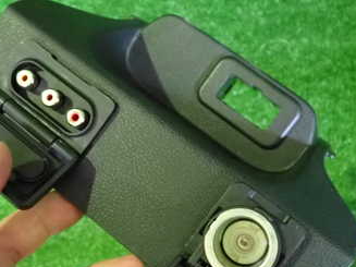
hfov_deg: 34.8
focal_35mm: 55
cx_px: 135
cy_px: 167
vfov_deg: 26.5
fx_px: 565
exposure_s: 1/50
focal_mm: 5.4
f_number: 2.3
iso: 2000
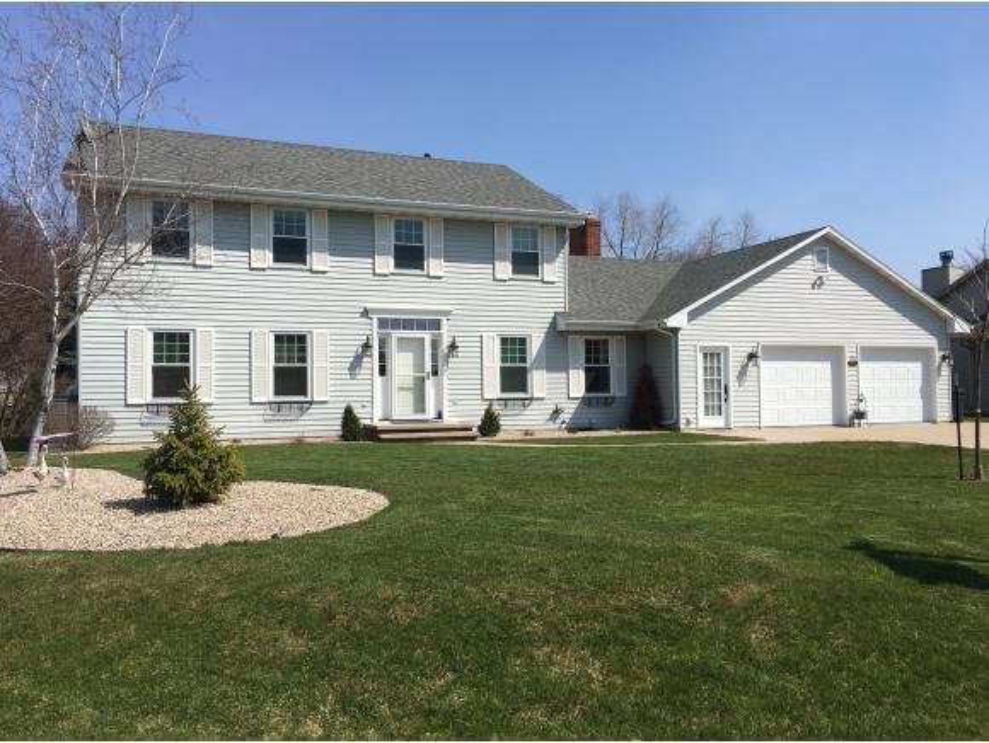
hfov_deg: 61.6
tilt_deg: +2.8
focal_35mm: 29
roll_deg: +1.2
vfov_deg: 48.3
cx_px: 494
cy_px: 372
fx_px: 829
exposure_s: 1/2079
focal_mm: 4.15
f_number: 2.2
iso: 25
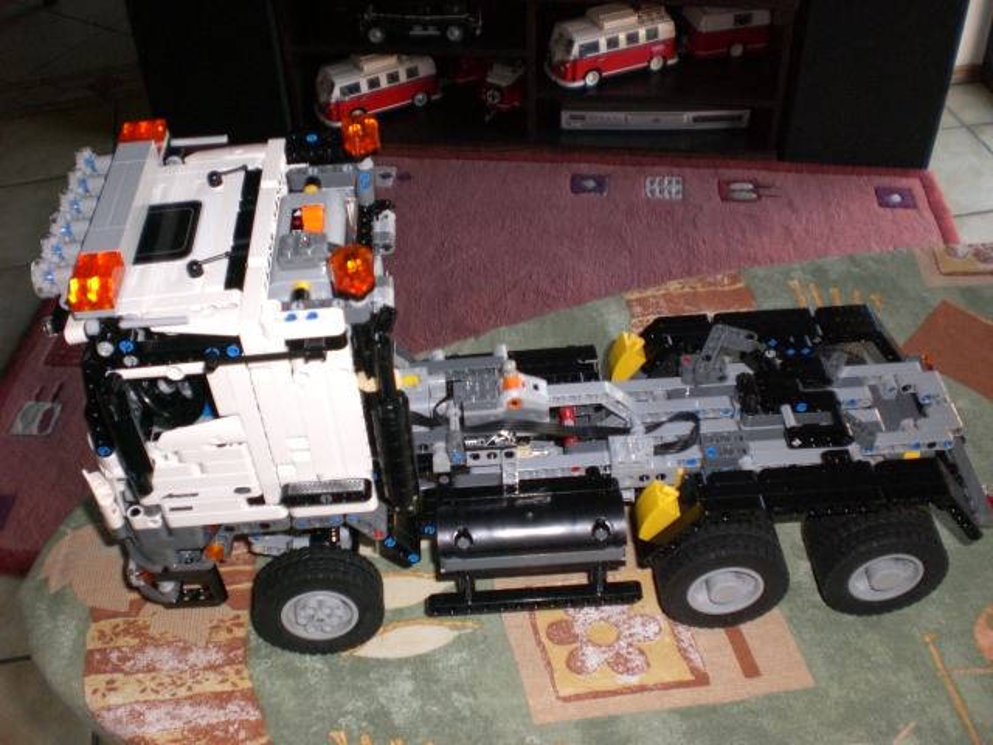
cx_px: 496
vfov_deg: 37.7
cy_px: 372
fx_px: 1090
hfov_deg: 49.0
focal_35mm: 38
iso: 200
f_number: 3.1
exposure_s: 1/60
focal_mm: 6.3
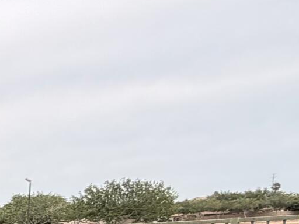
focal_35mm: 82
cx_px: -454
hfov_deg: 14.1
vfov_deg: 16.0
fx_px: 708
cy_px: 368
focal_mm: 2.22
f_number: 2.2
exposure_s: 1/770
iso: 40
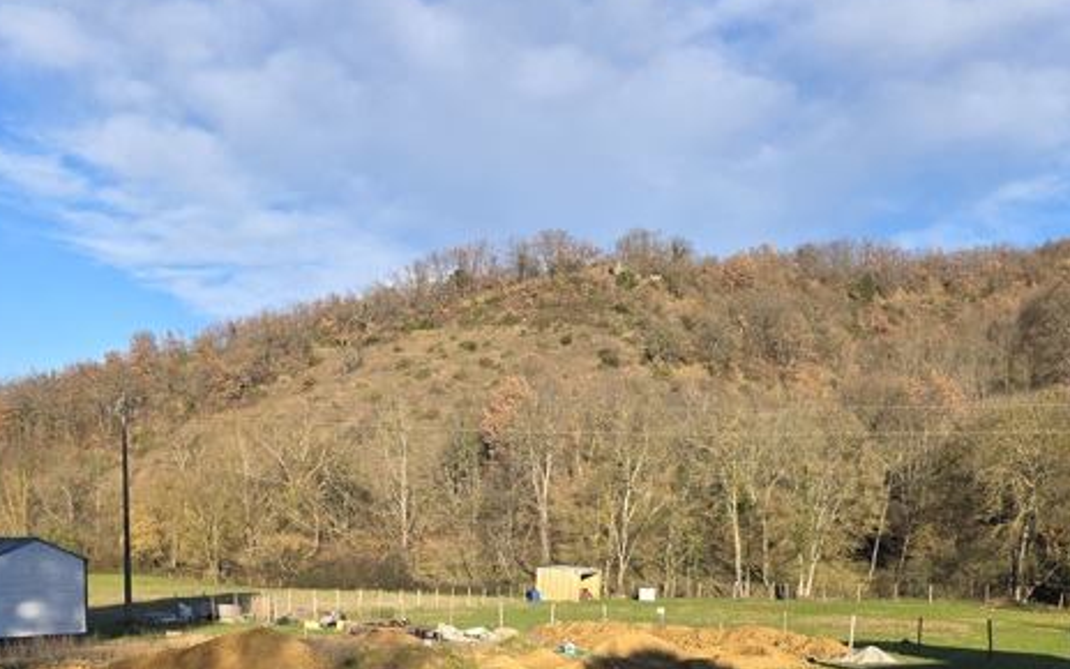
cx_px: 482
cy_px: 662
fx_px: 1225
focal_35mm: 42
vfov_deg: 28.7
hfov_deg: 47.1
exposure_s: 1/2993
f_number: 1.7
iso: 80
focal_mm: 6.3
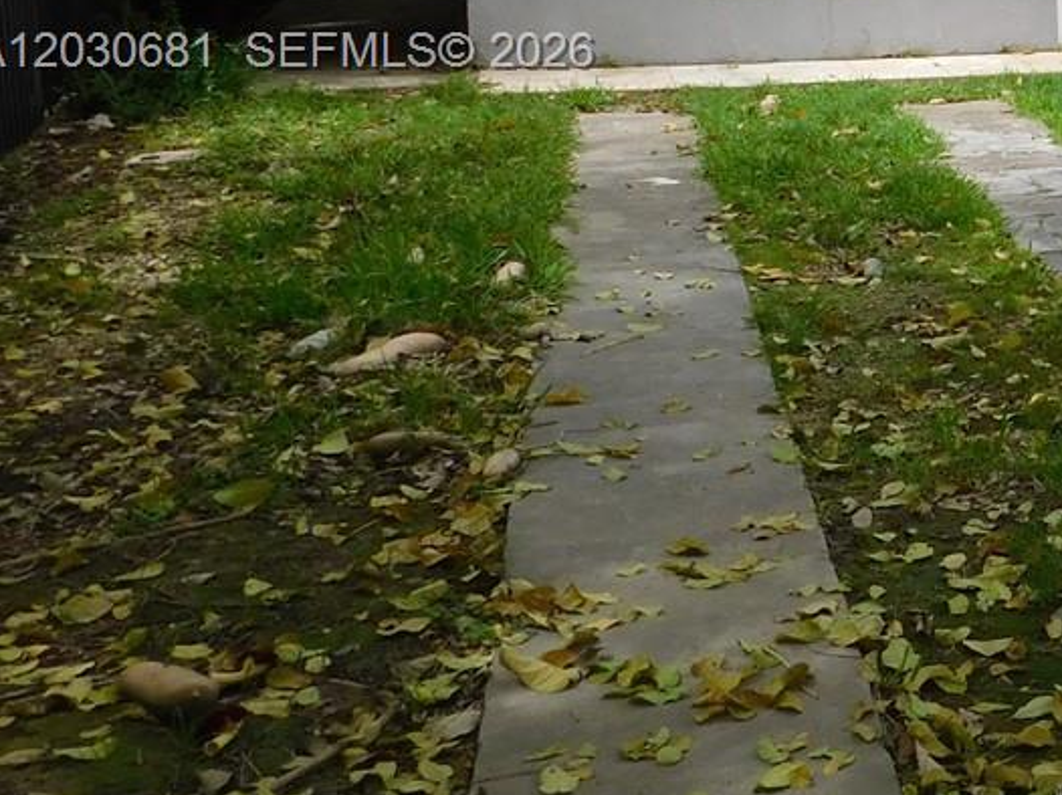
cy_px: 54
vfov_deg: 20.5
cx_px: 1581
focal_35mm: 70
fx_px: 2147
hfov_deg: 22.8
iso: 125
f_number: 3
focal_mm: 4
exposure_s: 1/800
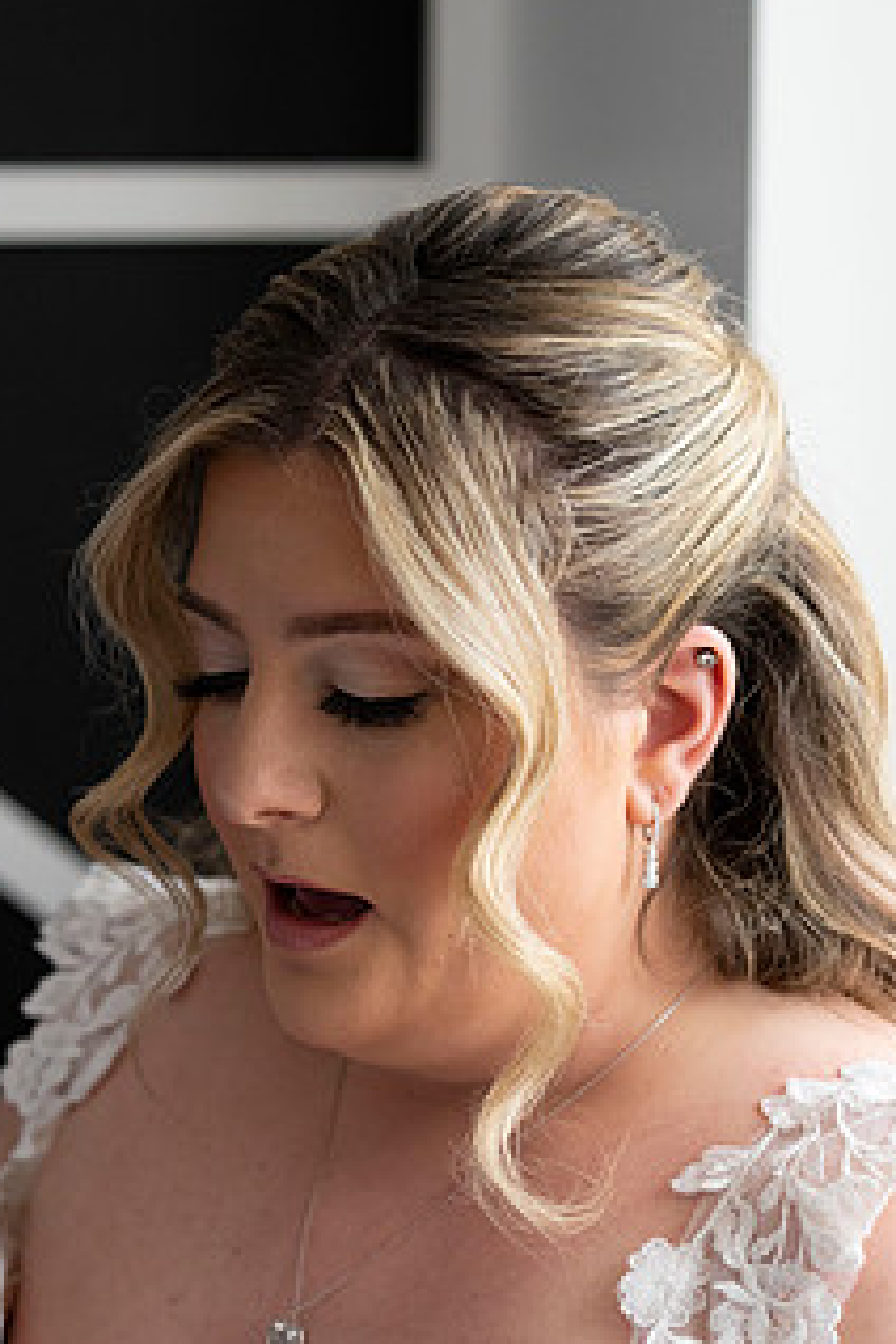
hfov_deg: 11.4
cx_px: 370
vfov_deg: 17.1
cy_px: 723
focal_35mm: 120
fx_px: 4480
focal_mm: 85
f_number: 4
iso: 4000
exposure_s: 1/2000
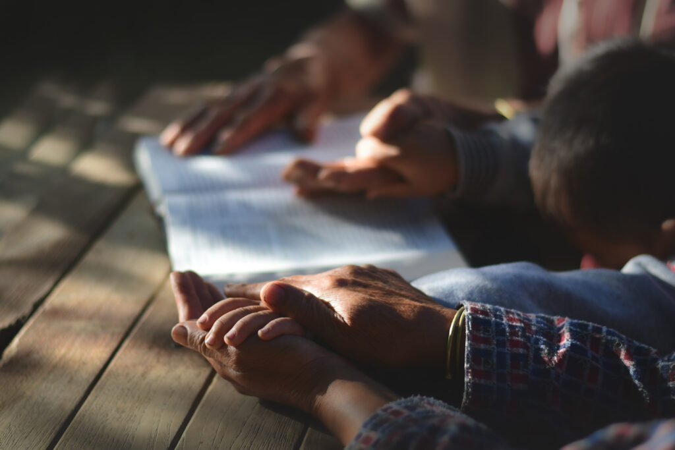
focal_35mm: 75
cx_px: 338
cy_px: 225
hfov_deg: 27.0
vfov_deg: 18.2
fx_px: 1406
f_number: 1.8
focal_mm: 50
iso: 100
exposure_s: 1/400
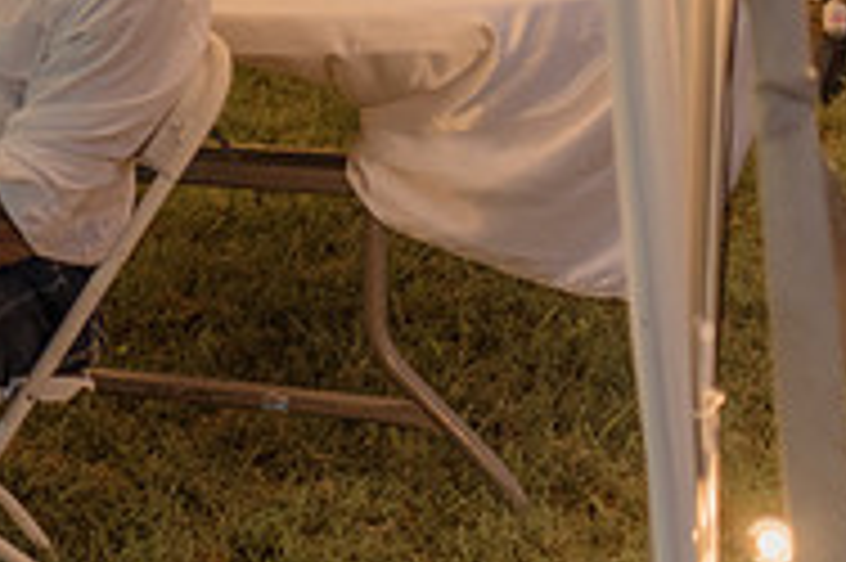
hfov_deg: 16.0
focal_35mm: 120
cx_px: -337
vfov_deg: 11.2
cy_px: -79
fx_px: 2817
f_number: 1.4
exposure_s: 1/125
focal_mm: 35
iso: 800
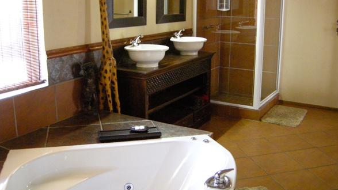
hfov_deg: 51.6
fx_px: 349
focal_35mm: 39
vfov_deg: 30.4
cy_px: 79
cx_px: 172
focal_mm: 7.5
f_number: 2.7
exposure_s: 1/7.5
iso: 800
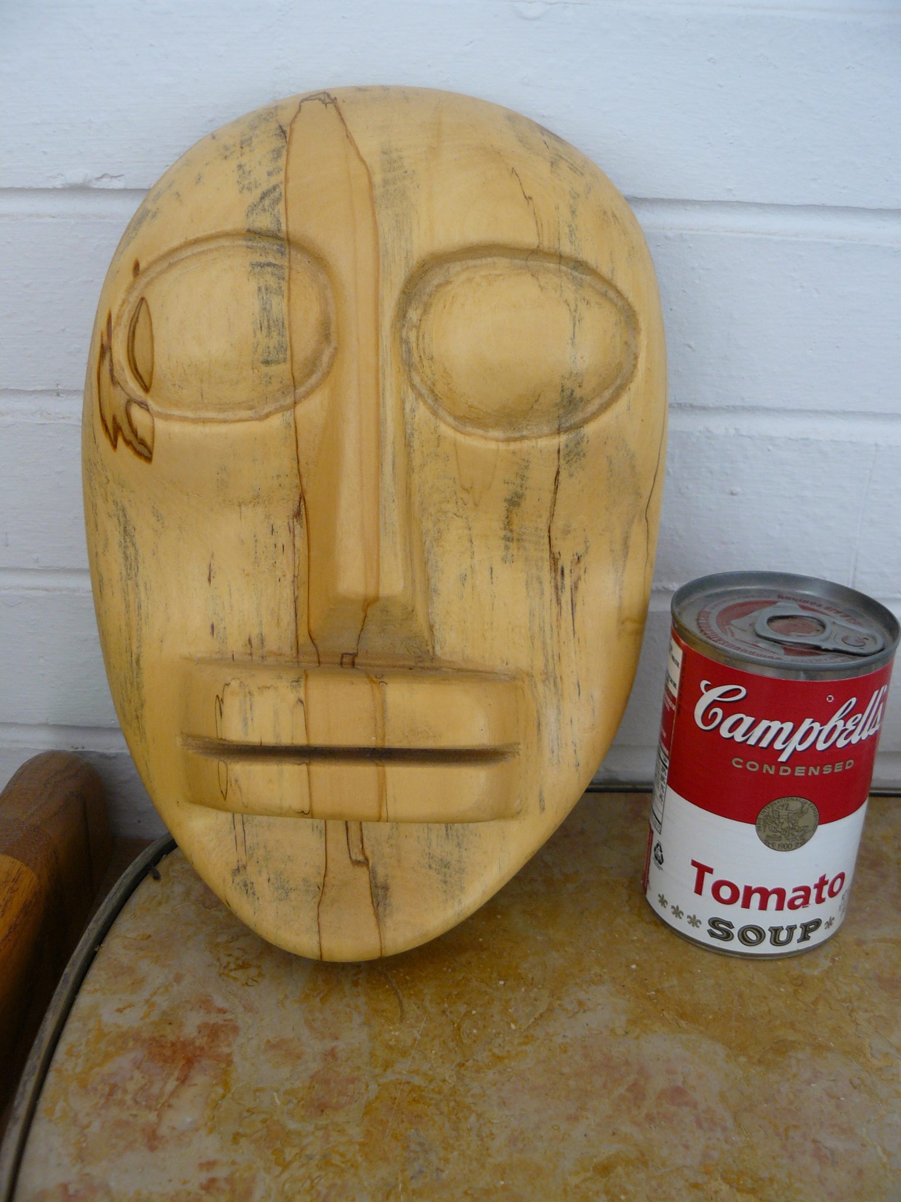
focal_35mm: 36
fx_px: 1249
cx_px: 450
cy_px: 601
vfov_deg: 51.4
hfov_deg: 39.7
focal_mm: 6
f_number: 2.8
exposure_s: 1/40
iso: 100
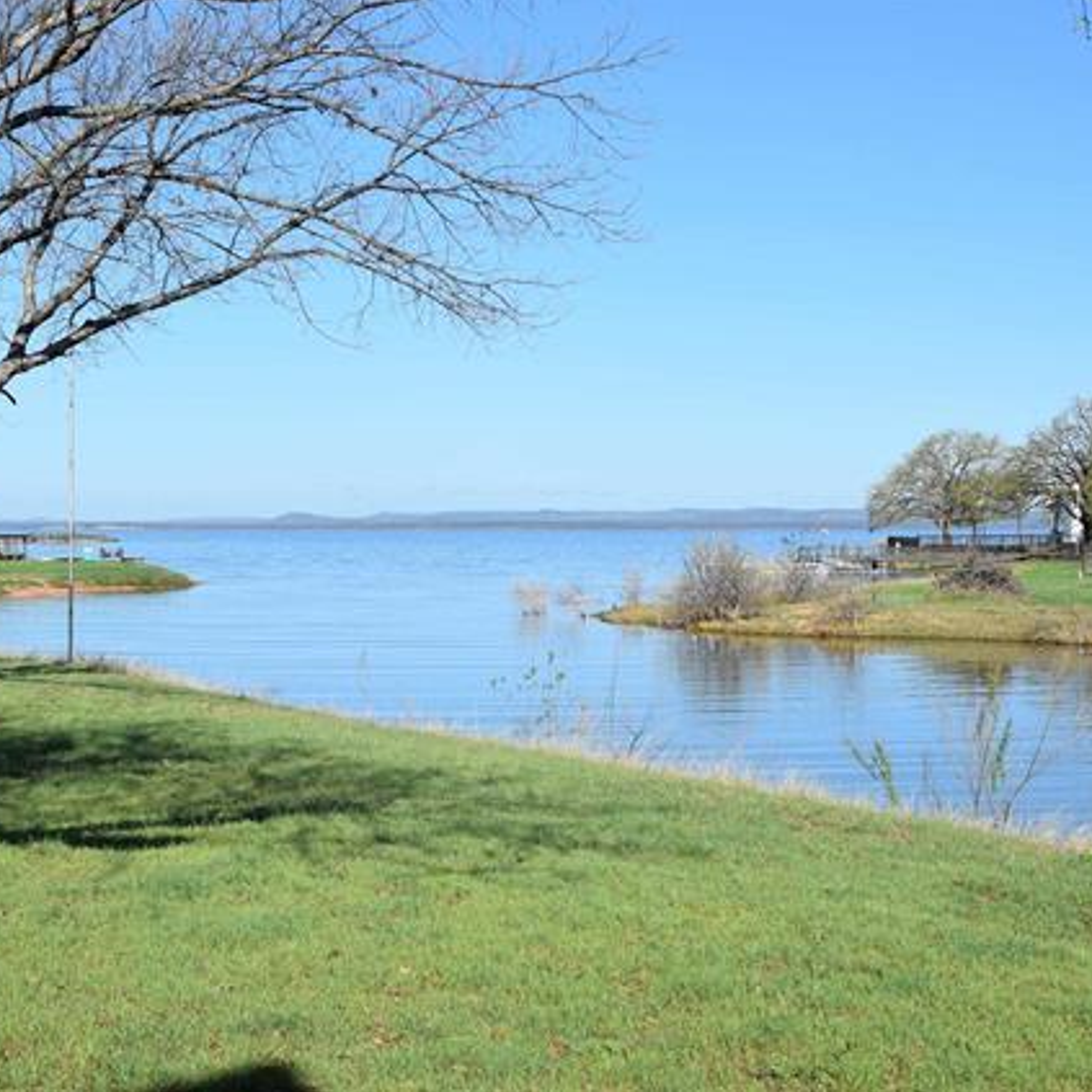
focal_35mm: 54
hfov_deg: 31.6
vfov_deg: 31.6
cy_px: 545
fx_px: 1927
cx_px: 457
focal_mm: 28
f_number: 10
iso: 200
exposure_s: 1/400
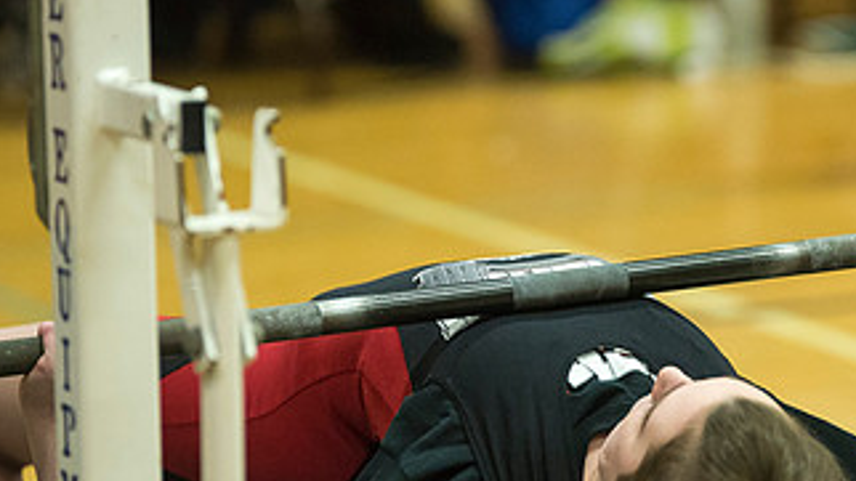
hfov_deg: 7.1
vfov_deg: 4.0
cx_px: 558
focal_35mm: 302
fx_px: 6854
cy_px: 357
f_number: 2.8
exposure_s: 1/640
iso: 6400
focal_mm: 160
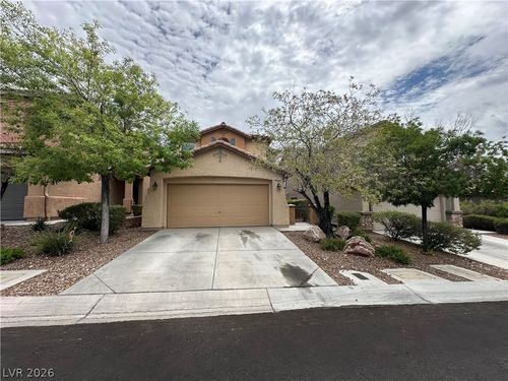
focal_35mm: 14
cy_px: 190
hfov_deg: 102.1
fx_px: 205
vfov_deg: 85.7
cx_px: 254
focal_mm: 2.22
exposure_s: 1/1855
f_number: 2.2
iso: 50
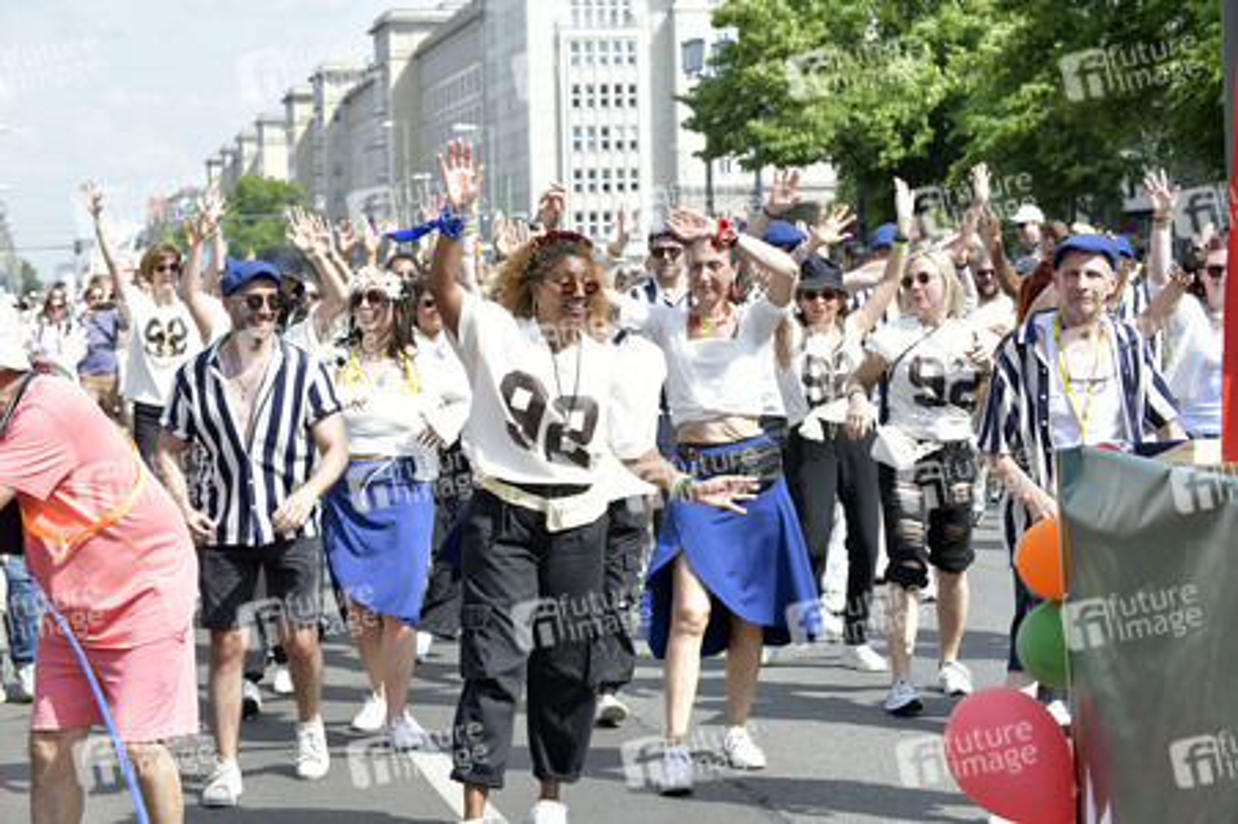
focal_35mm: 82
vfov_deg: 16.6
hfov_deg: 24.8
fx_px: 2818
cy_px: 412
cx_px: 619
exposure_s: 1/250
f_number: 6.3
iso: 160
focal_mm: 82
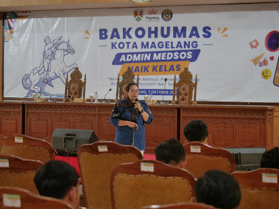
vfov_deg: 17.6
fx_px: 677
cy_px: 104
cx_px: 140
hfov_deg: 23.3
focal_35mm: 84
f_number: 2.8
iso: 1600
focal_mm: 42
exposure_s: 1/160
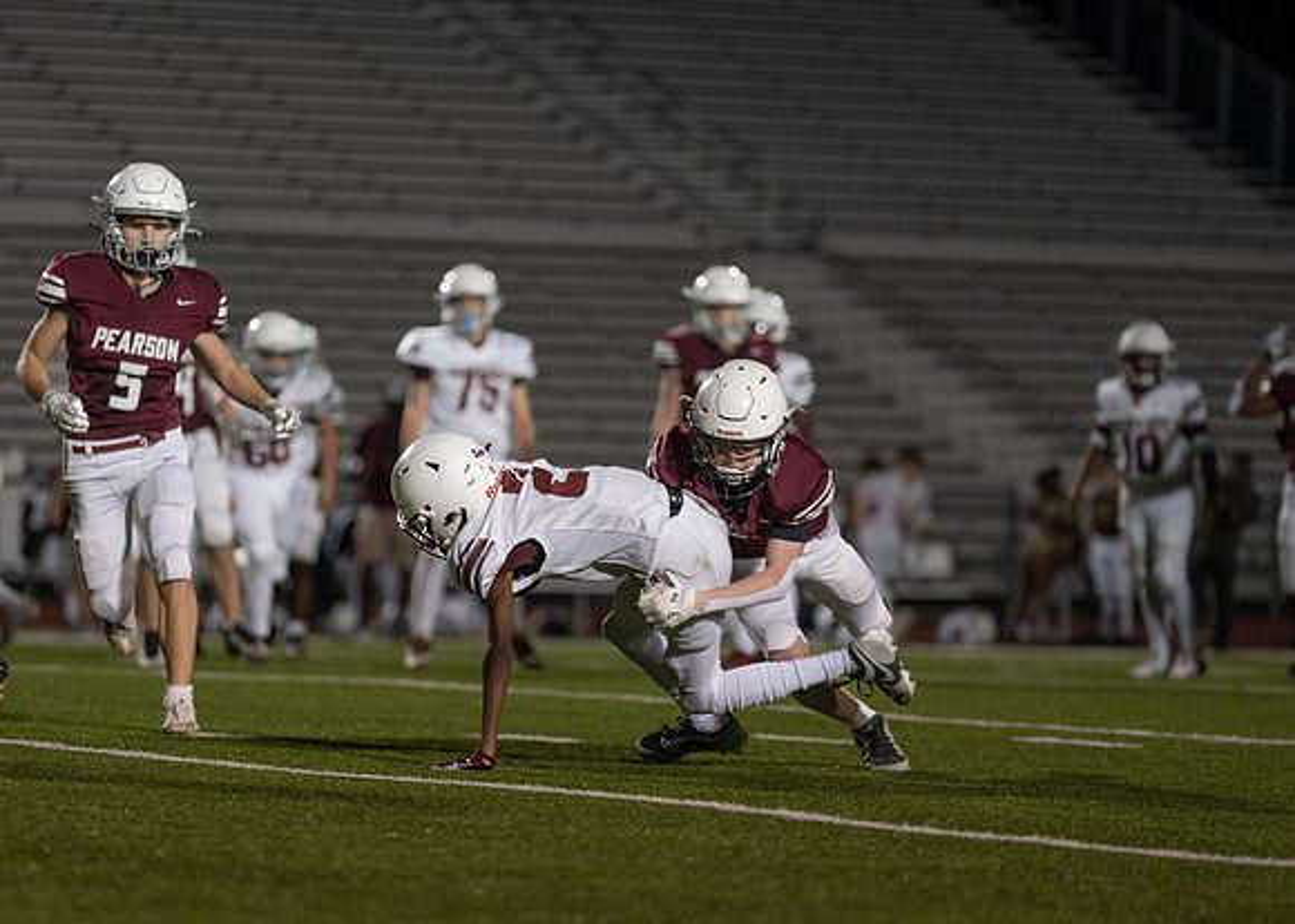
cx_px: 554
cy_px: 493
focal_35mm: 207
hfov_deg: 9.7
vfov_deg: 6.9
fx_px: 7614
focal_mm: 185
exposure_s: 1/1000
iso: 1600
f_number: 2.8
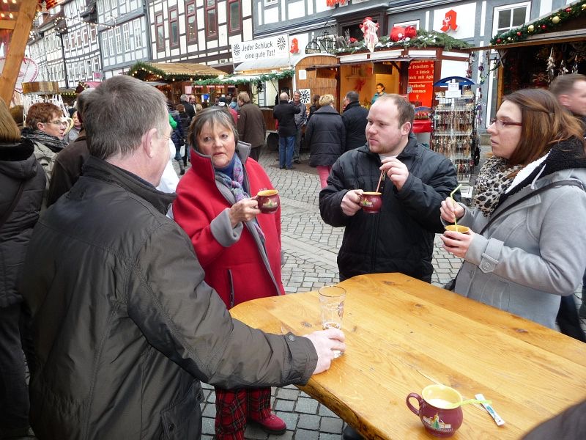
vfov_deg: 49.7
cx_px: 293
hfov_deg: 63.4
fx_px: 474
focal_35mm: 28
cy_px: 220
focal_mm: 4.7
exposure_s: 1/30
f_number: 3.3
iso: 125
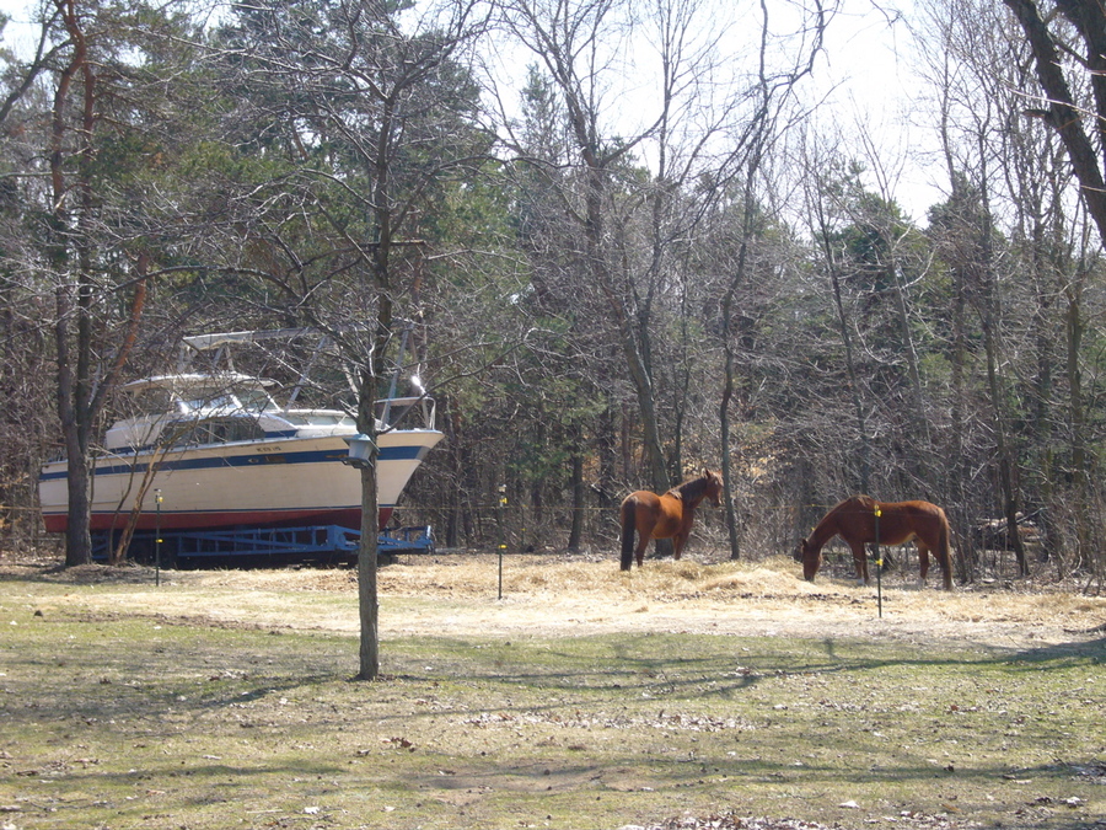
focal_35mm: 86
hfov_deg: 22.8
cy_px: 415
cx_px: 553
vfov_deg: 17.2
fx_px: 2748
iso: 80
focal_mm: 14.2
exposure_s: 1/200
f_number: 5
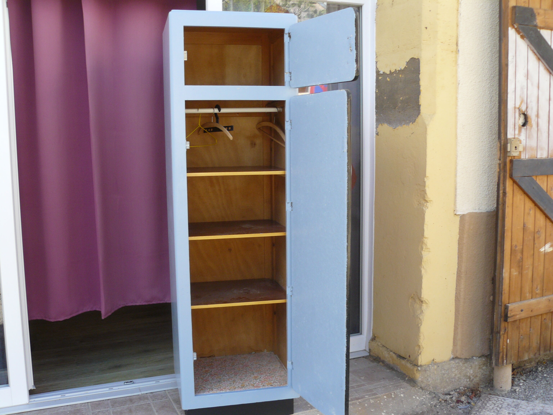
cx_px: 276
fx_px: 575
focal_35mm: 36
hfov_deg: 51.4
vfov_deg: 39.7
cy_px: 208
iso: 100
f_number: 4
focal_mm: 6
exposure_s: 1/100
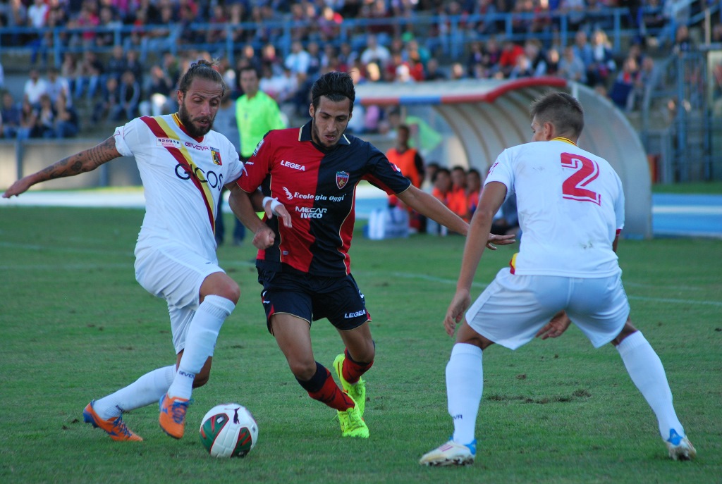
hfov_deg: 6.2
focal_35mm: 330
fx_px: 6631
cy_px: 242
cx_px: 361
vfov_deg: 4.2
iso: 400
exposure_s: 1/400
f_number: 5.3
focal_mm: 220
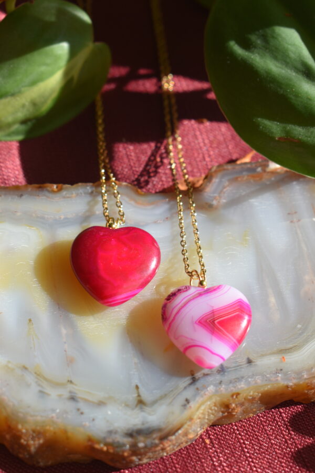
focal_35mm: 78
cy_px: 236
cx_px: 158
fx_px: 1024
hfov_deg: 17.5
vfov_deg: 26.0
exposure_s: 1/100
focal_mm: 52
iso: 100
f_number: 8
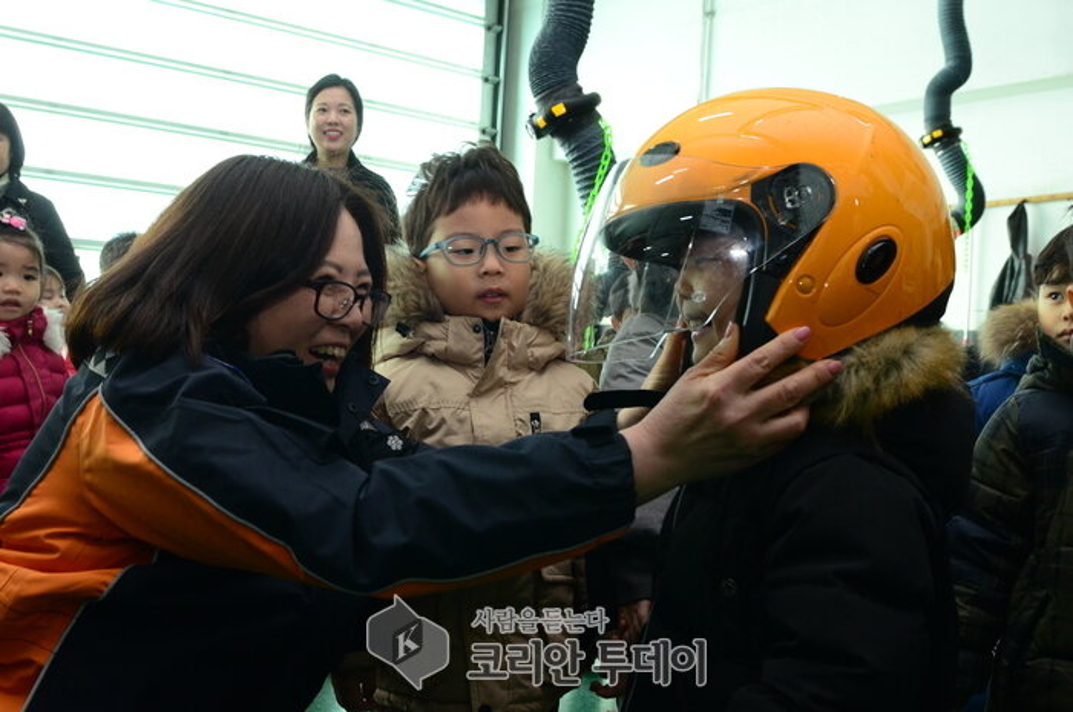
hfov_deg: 53.2
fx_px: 1071
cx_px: 536
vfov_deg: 36.7
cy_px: 356
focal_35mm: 36
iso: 1250
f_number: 8
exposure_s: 1/60
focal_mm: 24
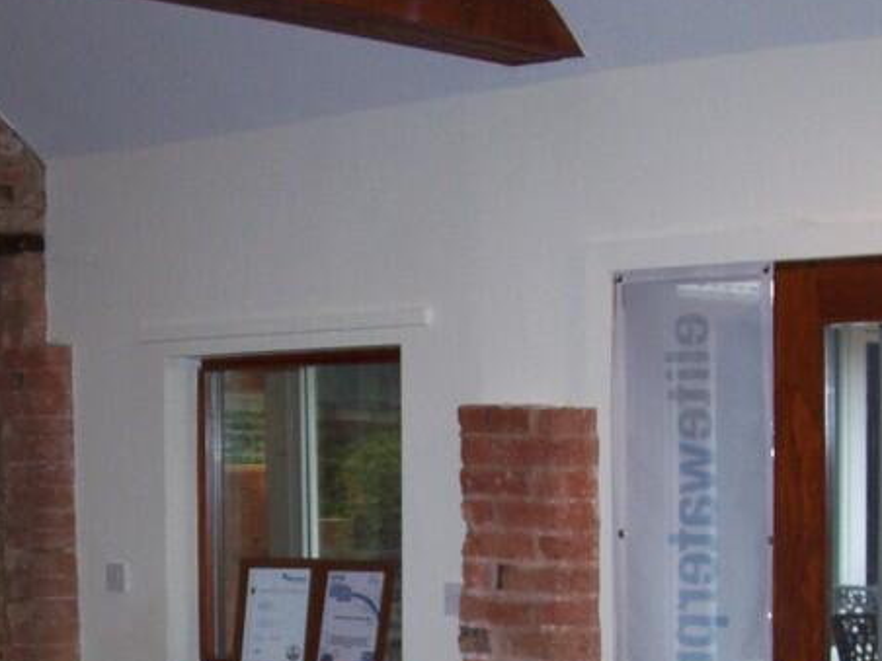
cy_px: 690
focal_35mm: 77
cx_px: 367
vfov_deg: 18.5
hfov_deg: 25.3
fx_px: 1962
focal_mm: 5.6
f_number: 2.7
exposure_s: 1/64
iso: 80
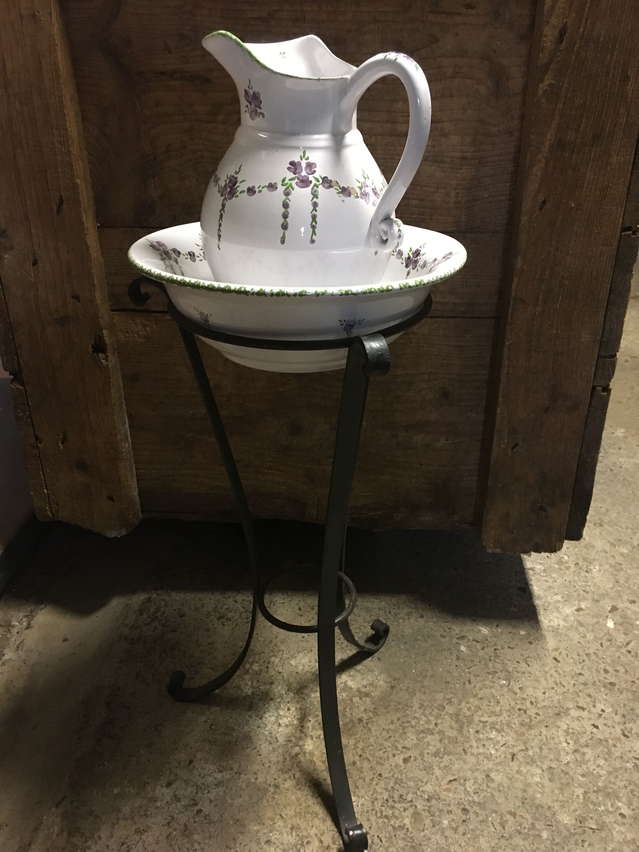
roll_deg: -3.6
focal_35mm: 29
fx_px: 714
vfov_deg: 61.7
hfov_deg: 48.2
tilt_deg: -27.5
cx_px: 320
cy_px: 426
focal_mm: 4.15
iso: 250
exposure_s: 1/17
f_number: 2.2
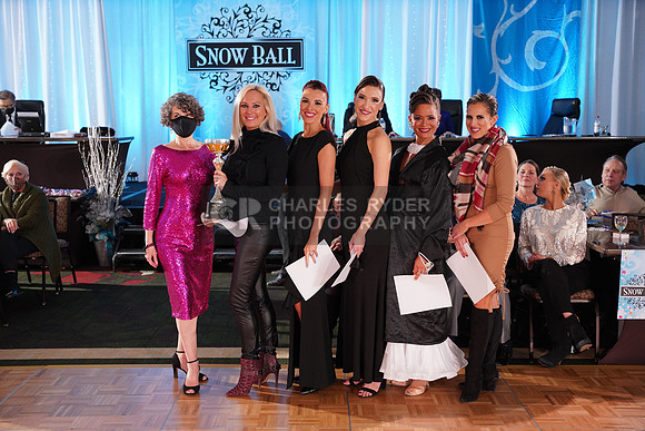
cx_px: 322
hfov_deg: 45.9
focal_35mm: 42
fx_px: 762
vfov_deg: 31.6
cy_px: 216
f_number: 3.5
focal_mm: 42.5
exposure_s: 1/200
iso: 1600
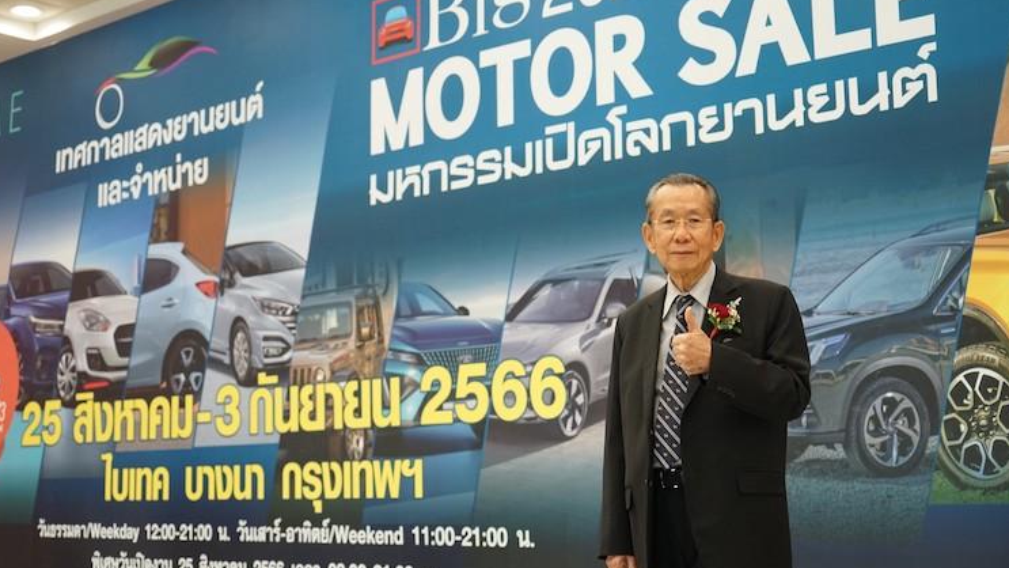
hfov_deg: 39.2
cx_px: 485
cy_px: 245
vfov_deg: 22.6
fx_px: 1418
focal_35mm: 53
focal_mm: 47
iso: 1250
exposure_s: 1/100
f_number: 4
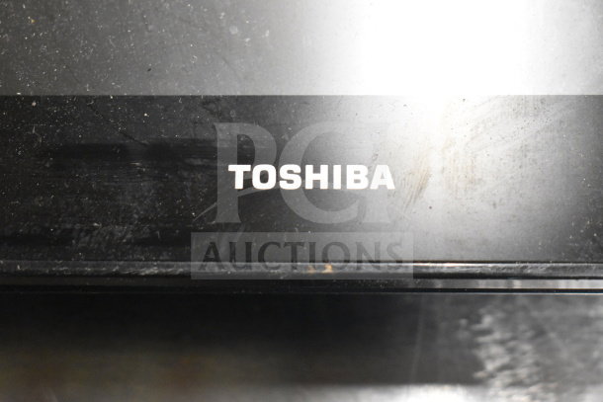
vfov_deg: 22.6
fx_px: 1005
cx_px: 302
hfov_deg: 33.4
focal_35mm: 60
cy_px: 201
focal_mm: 40
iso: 6400
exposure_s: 1/60
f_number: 5
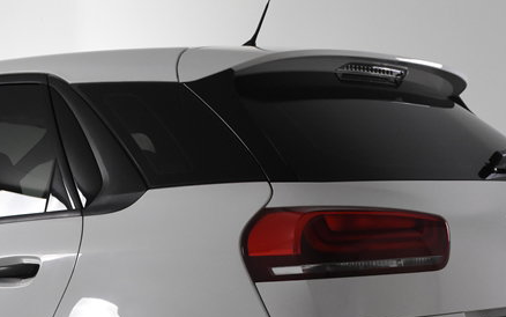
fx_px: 1283
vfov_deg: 13.7
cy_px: 357
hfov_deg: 22.1
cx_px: 137
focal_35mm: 93
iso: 1600
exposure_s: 1/125
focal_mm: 26
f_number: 5.6
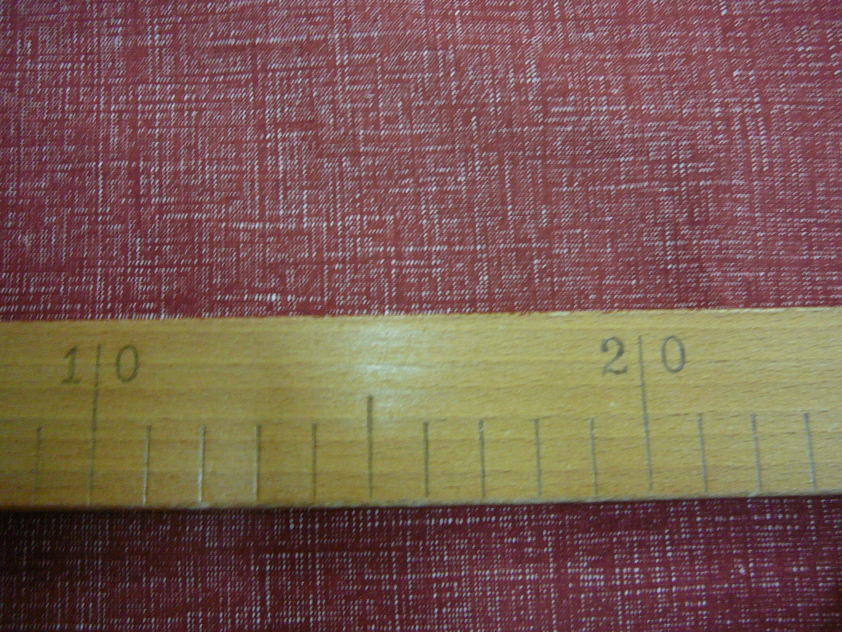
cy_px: 316
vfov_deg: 40.7
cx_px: 421
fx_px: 851
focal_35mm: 35
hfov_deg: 52.6
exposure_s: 1/8
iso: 200
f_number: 2.8
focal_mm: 5.2
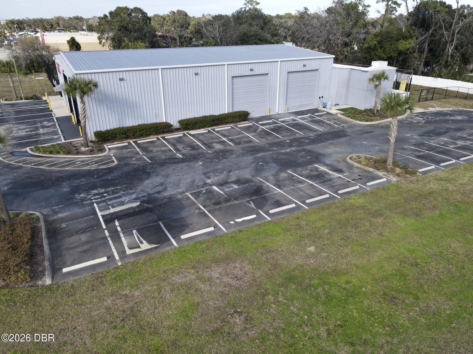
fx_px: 328
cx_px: 236
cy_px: 177
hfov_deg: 71.6
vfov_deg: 56.8
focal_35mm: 24
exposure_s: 1/320
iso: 100
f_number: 2.8
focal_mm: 4.5
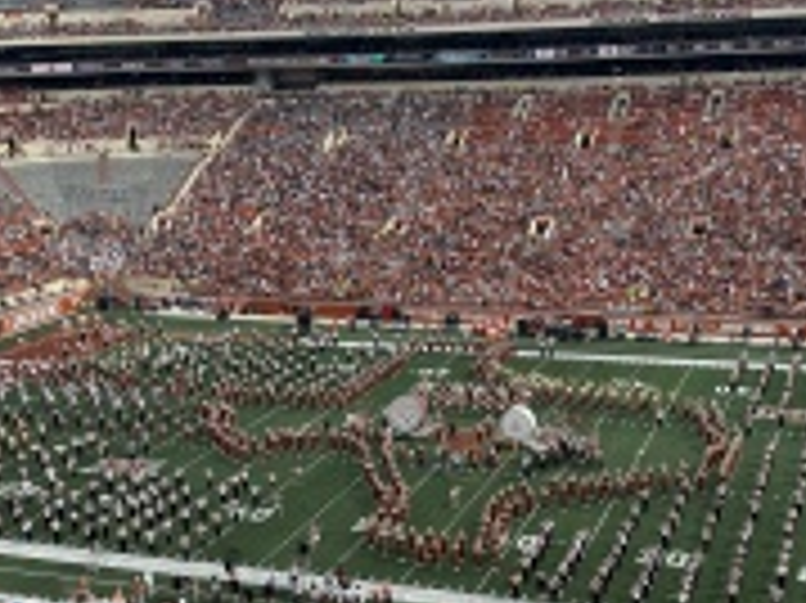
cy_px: 382
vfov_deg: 29.5
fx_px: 1140
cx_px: 486
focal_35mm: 49
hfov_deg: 38.8
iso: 80
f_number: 1.78
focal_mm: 6.86
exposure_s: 1/2660
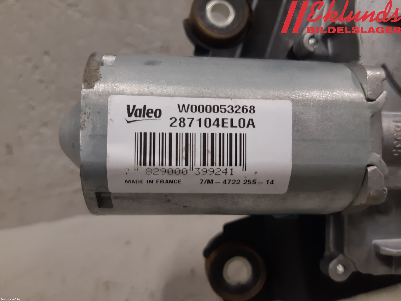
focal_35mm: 26
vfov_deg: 53.1
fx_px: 301
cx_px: 200
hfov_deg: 67.3
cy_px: 150
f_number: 1.7
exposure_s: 1/50
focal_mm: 3.93
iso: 100
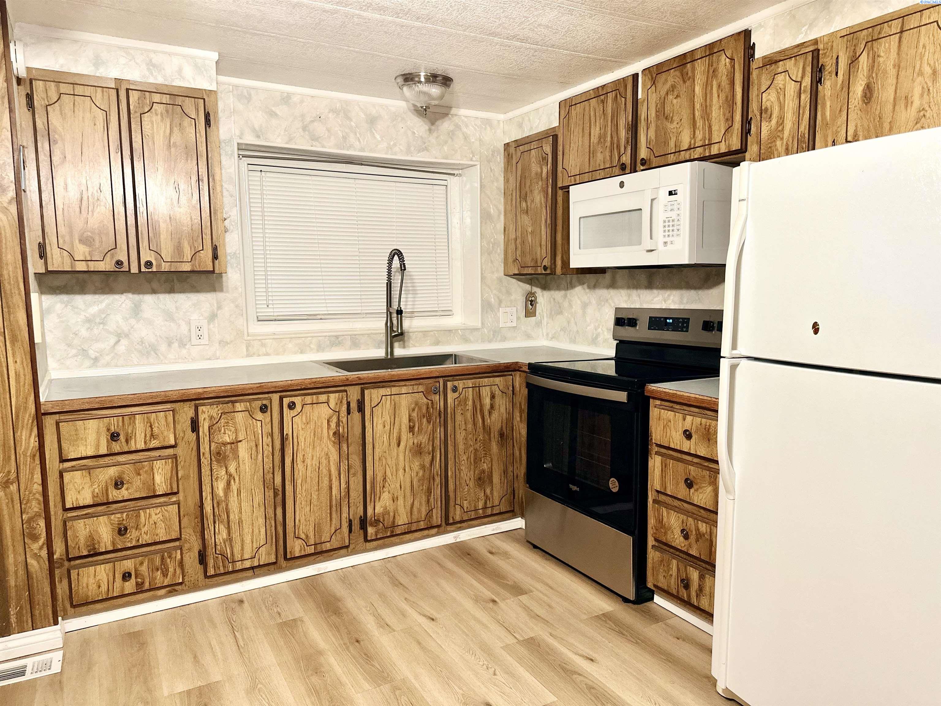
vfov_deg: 56.8
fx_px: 652
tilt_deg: -6.0
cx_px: 470
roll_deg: +0.2
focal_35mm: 24
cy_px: 353
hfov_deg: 71.6
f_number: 1.78
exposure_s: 1/60
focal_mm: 6.86
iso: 320
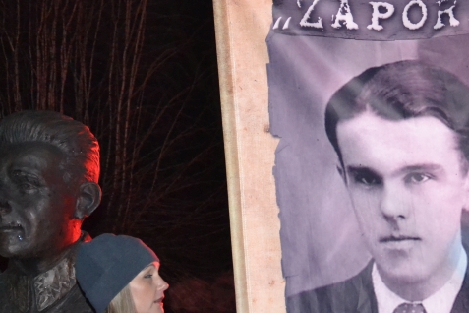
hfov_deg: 13.5
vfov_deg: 9.1
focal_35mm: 151
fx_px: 1967
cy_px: 193
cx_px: 439
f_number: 5
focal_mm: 50
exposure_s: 1/60
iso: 3200
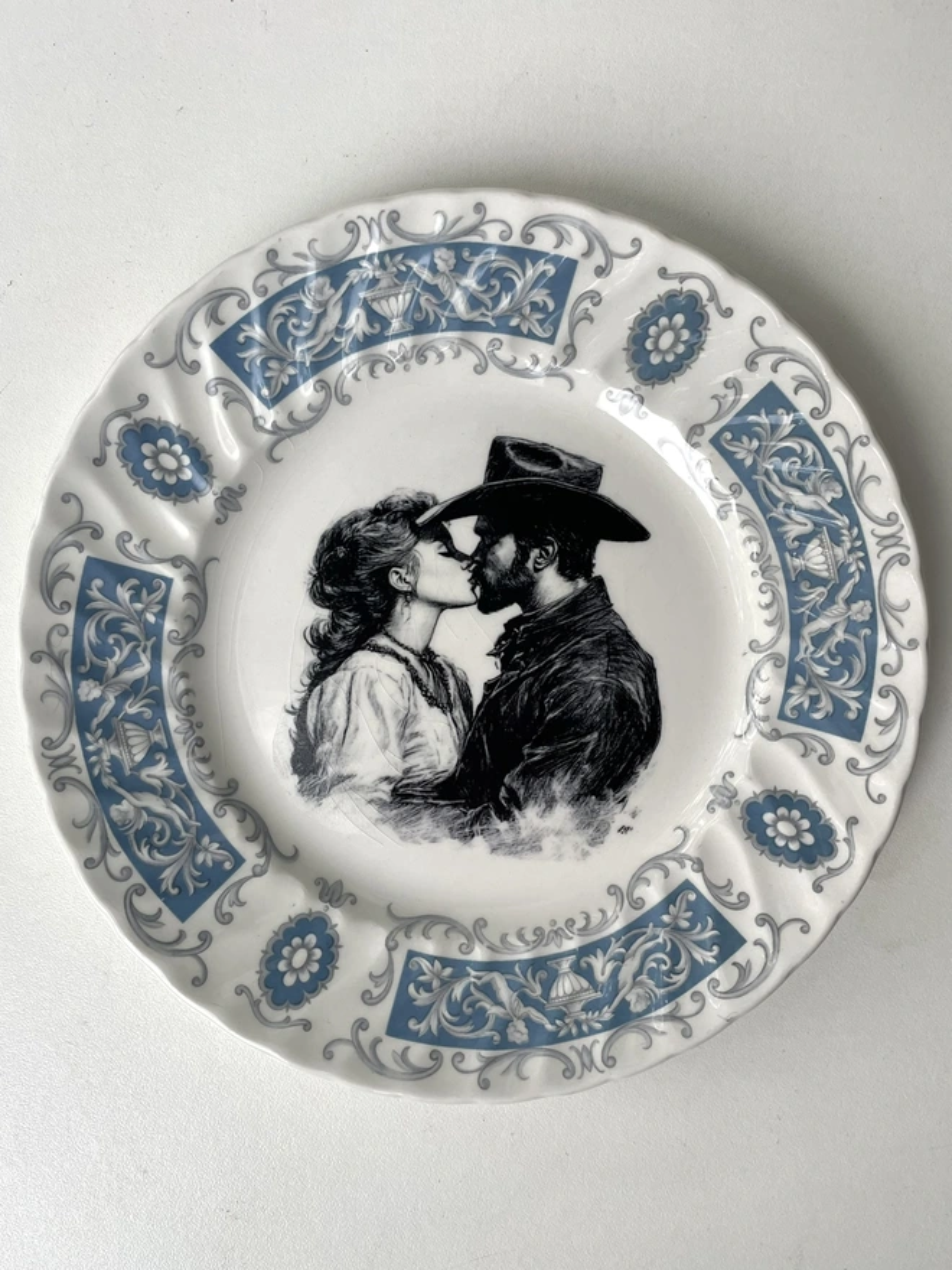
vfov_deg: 67.3
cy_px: 635
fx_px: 953
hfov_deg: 53.1
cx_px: 476
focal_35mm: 26
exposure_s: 1/243
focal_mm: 4.2
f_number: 1.6
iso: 32
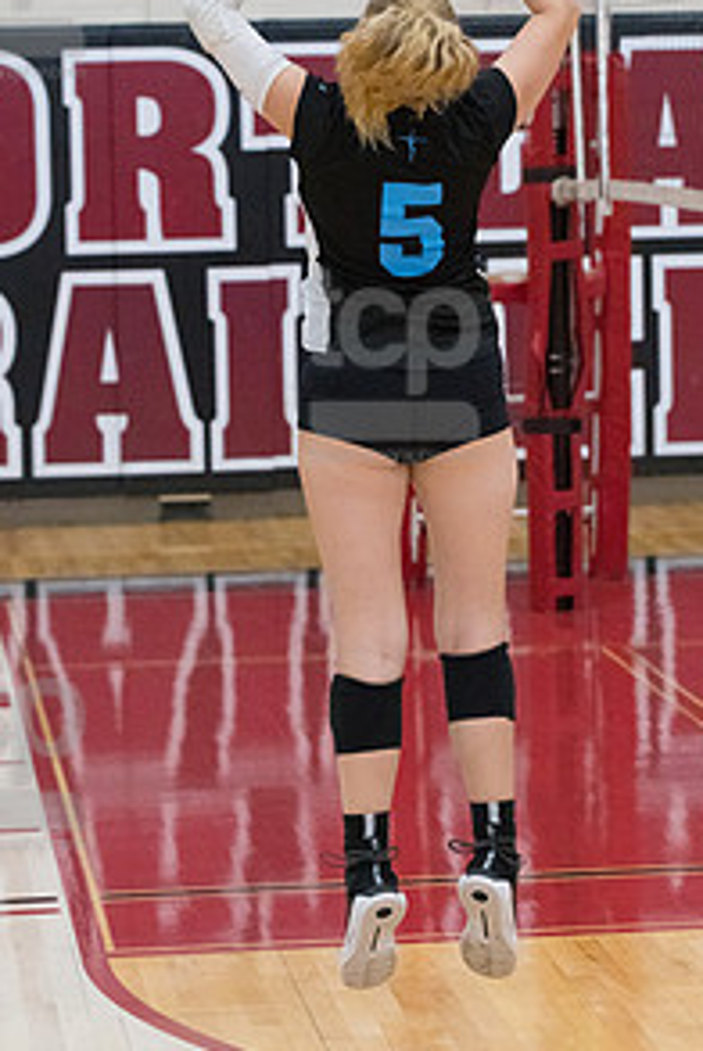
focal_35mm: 138
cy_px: 366
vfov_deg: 14.8
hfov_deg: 10.0
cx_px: 395
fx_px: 4032
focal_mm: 90
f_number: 4.5
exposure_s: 1/1000
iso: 6400
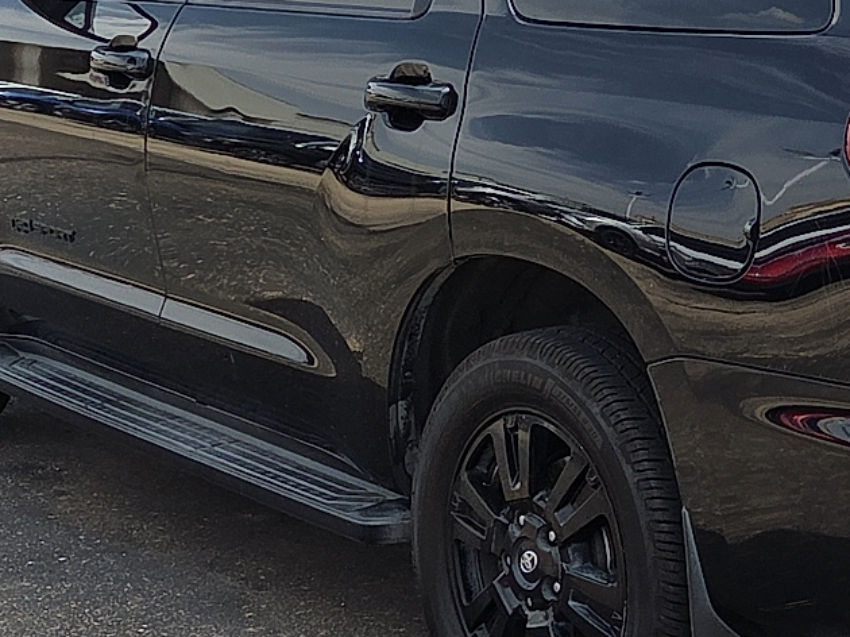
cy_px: 166
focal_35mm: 94
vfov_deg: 15.6
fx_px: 2307
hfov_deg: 20.5
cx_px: 726
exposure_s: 1/5000
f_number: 1.8
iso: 77
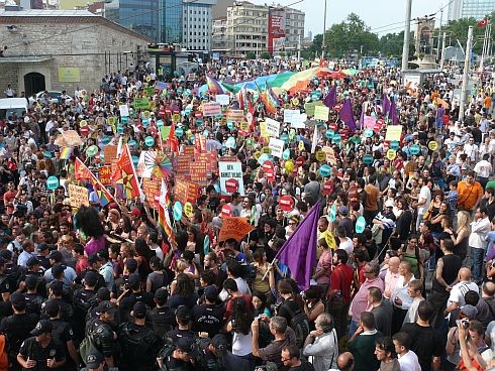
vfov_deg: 40.7
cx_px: 248
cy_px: 186
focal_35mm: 35
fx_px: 501
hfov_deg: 52.6
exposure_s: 1/200
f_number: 5.6
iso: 100
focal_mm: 7.4
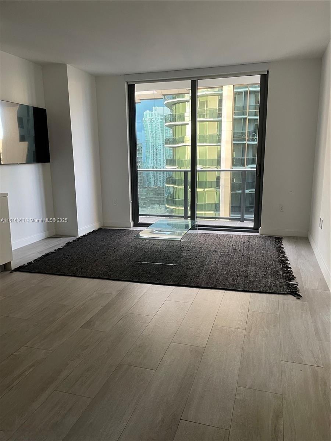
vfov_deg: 67.3
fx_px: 331
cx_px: 166
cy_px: 220
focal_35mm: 26
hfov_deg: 53.1
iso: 200
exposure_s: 1/60.2
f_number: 1.6
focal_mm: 4.2
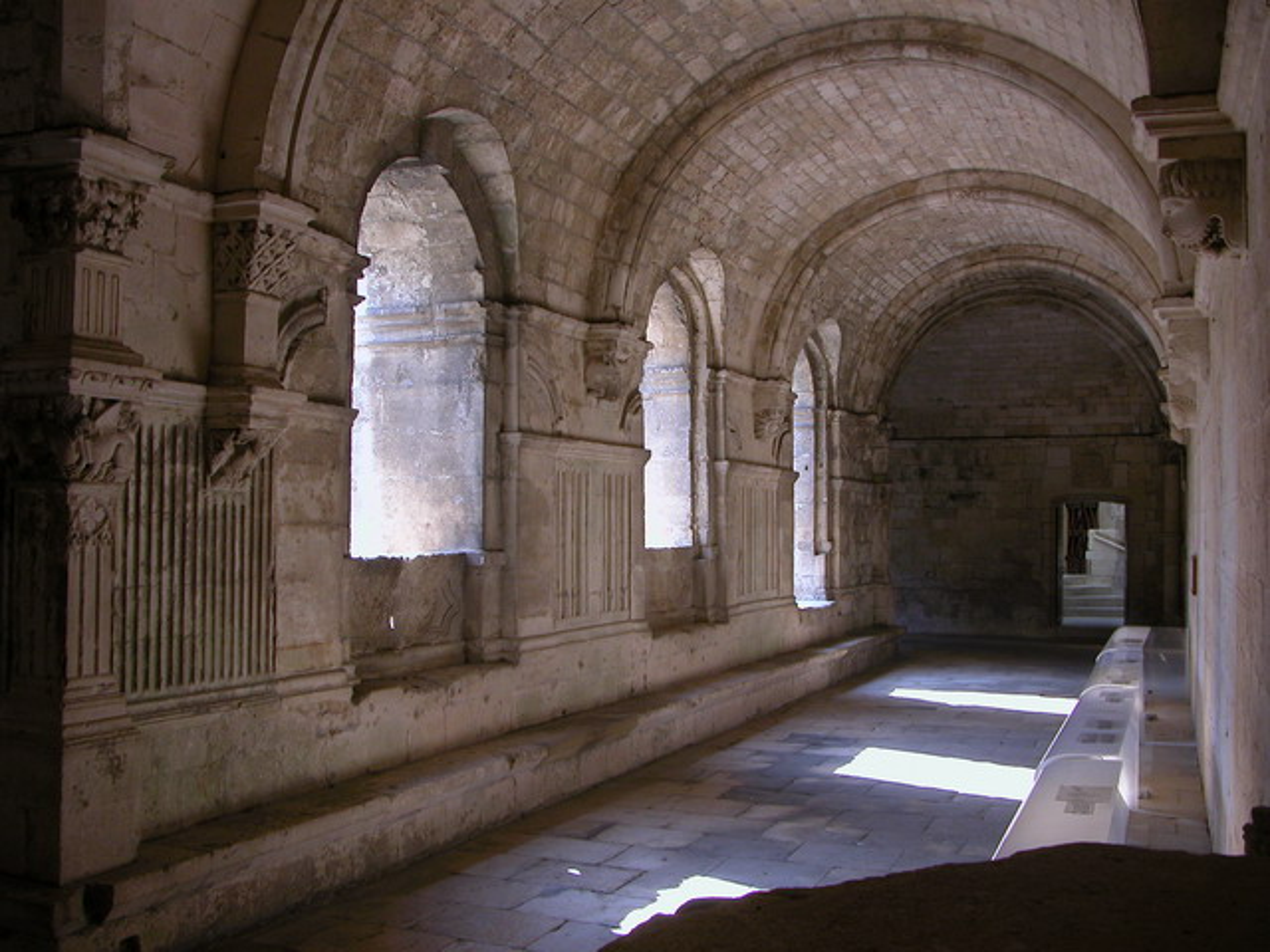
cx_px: 635
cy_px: 476
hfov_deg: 52.6
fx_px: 1284
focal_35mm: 35
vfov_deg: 40.7
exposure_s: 1/57.5
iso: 100
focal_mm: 8.9
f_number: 3.2
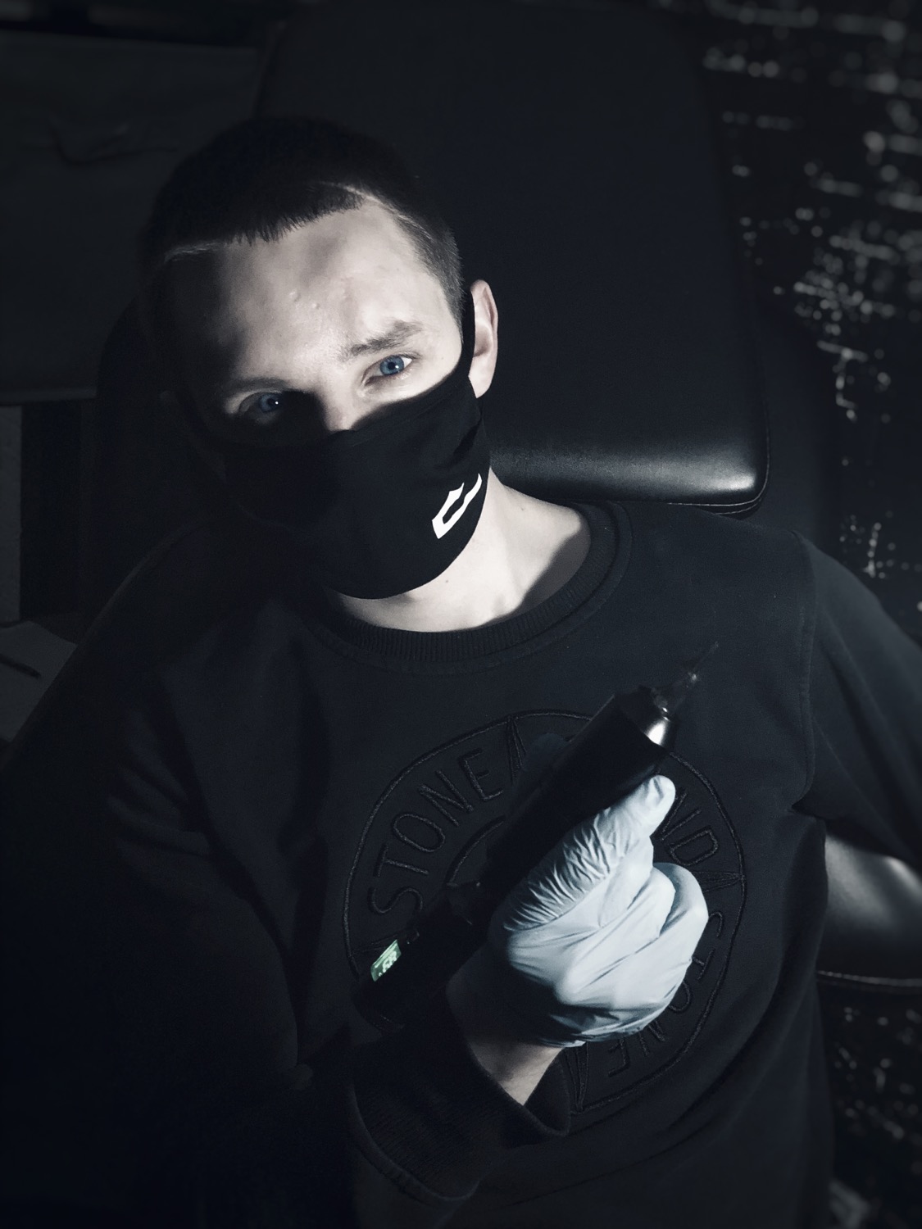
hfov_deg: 28.0
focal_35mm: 52
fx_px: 1847
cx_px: 461
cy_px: 614
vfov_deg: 36.8
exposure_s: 1/9
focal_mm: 6
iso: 160
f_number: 2.4
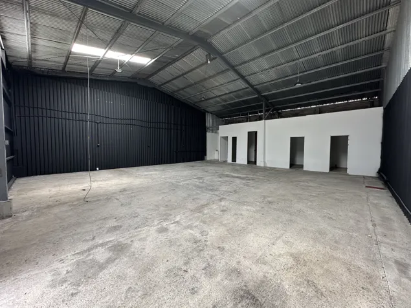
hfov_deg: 102.1
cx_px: 206
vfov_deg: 85.7
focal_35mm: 14
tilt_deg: -1.2
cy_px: 154
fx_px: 166
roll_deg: +0.2
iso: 160
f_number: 2.2
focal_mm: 2.22
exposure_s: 1/99
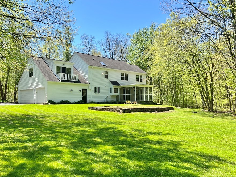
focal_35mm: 30
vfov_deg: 46.8
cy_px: 91
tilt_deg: +1.5
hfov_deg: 59.9
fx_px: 205
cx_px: 111
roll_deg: +0.1
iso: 50
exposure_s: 1/2045
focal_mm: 5.7
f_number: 1.5
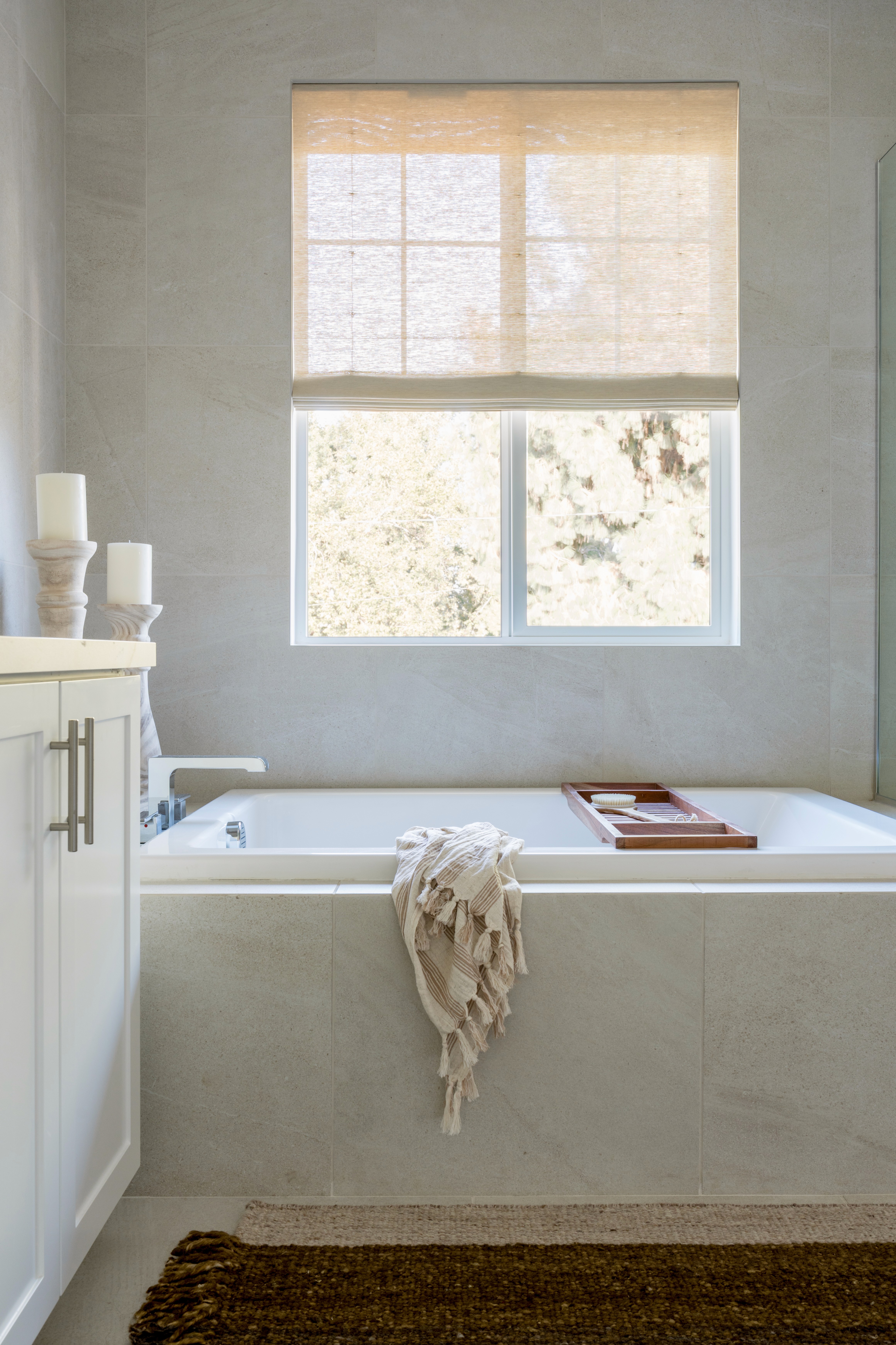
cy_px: 672
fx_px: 1195
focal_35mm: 32
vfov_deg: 58.7
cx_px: 448
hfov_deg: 41.1
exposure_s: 1/1.67
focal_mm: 32
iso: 400
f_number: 10
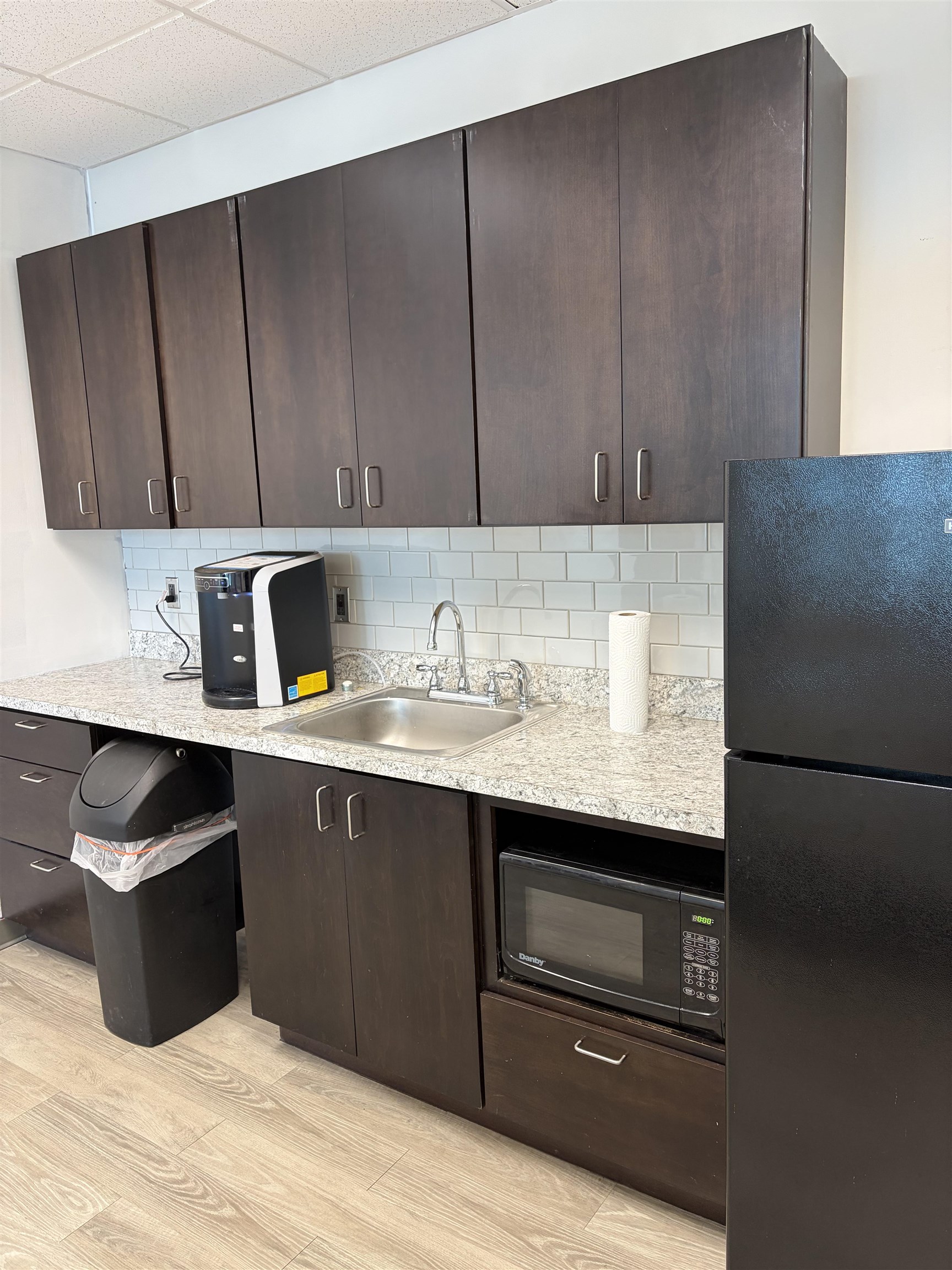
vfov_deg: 67.3
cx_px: 476
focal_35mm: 26
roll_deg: +2.7
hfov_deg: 53.1
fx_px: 953
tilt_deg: -9.2
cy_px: 635
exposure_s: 1/60
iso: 125
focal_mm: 5.96
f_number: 1.6
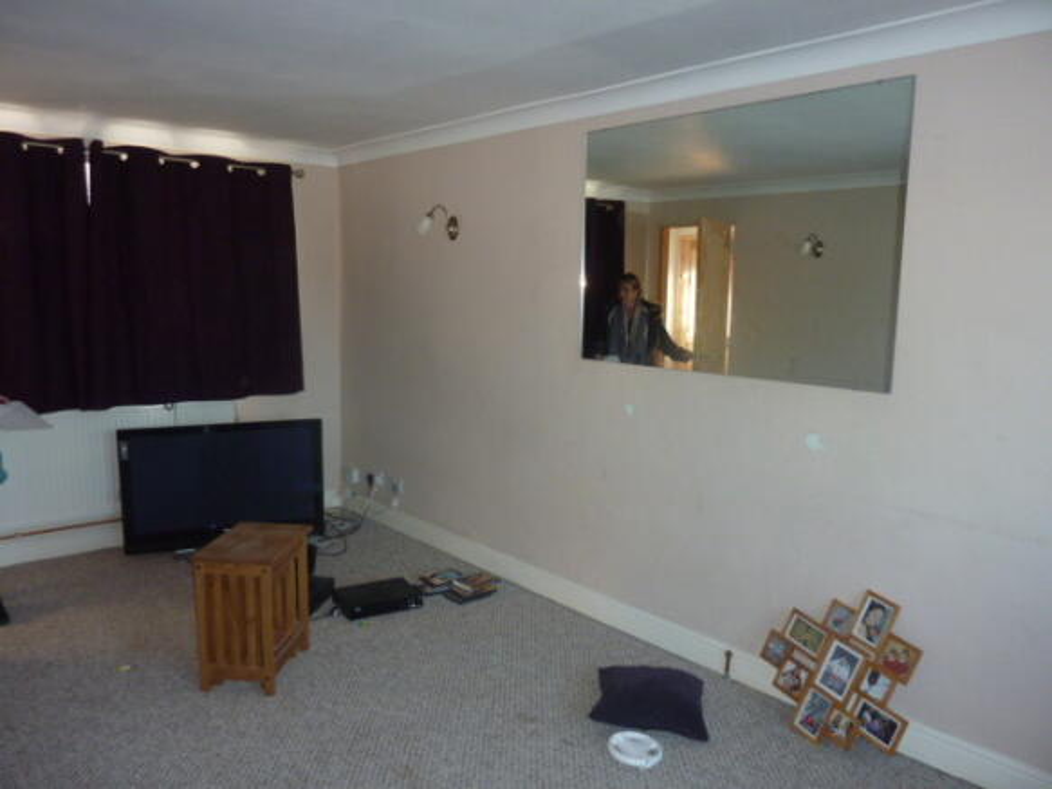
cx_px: 526
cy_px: 394
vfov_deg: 54.9
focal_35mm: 25
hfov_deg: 69.4
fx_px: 760
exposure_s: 1/30
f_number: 3.3
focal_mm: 4.1
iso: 200
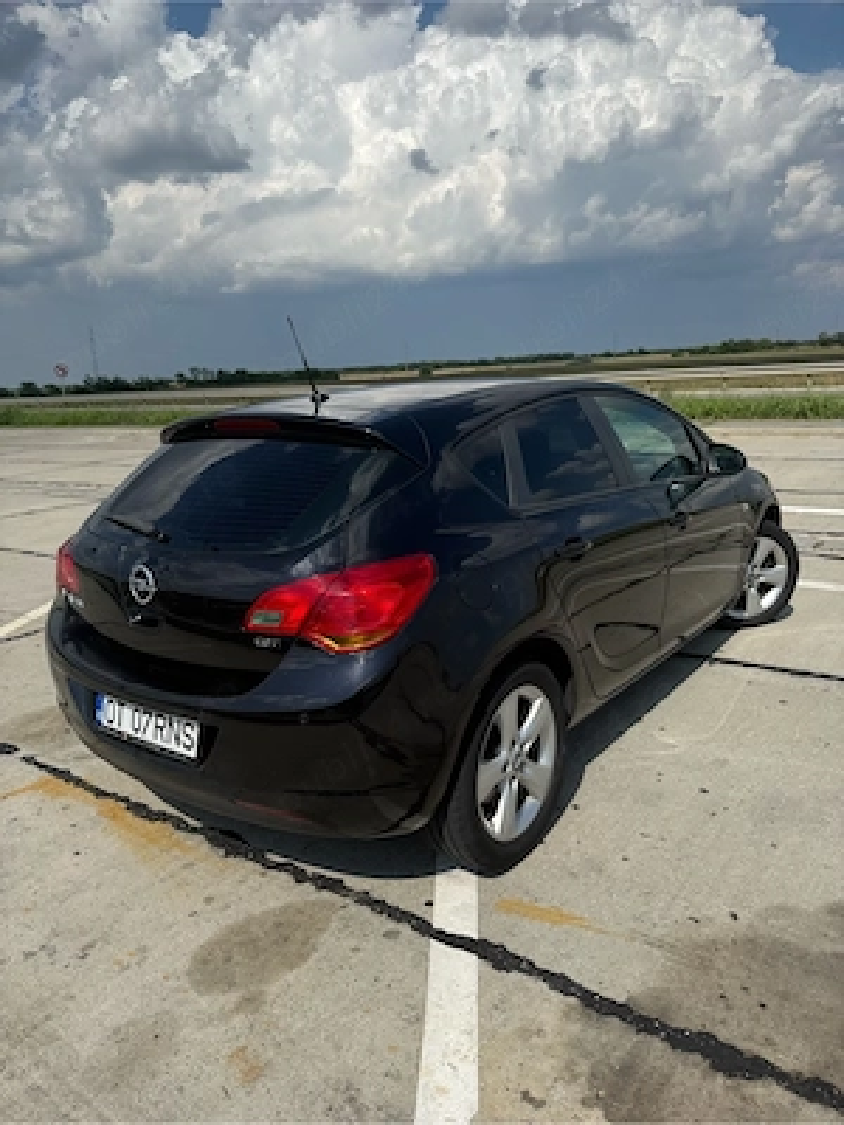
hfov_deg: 56.8
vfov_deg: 71.6
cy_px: 562
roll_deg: +2.4
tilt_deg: -13.8
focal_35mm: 24
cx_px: 422
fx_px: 780
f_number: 1.78
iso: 80
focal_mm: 6.76
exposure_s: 1/8130
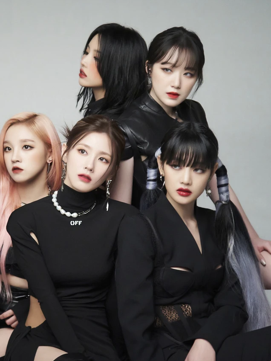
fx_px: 1212
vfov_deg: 17.0
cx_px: 92
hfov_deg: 12.7
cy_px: 181
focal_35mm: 116
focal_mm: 80
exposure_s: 1/160
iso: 6400
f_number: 4
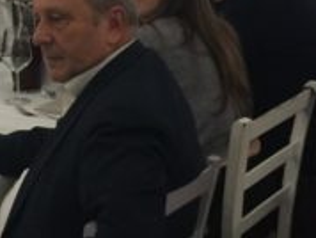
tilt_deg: -8.8
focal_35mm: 106
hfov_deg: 18.4
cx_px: 64
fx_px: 969
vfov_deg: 13.8
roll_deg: -0.4
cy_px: -7
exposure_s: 1/17
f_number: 2.2
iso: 160
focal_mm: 4.15
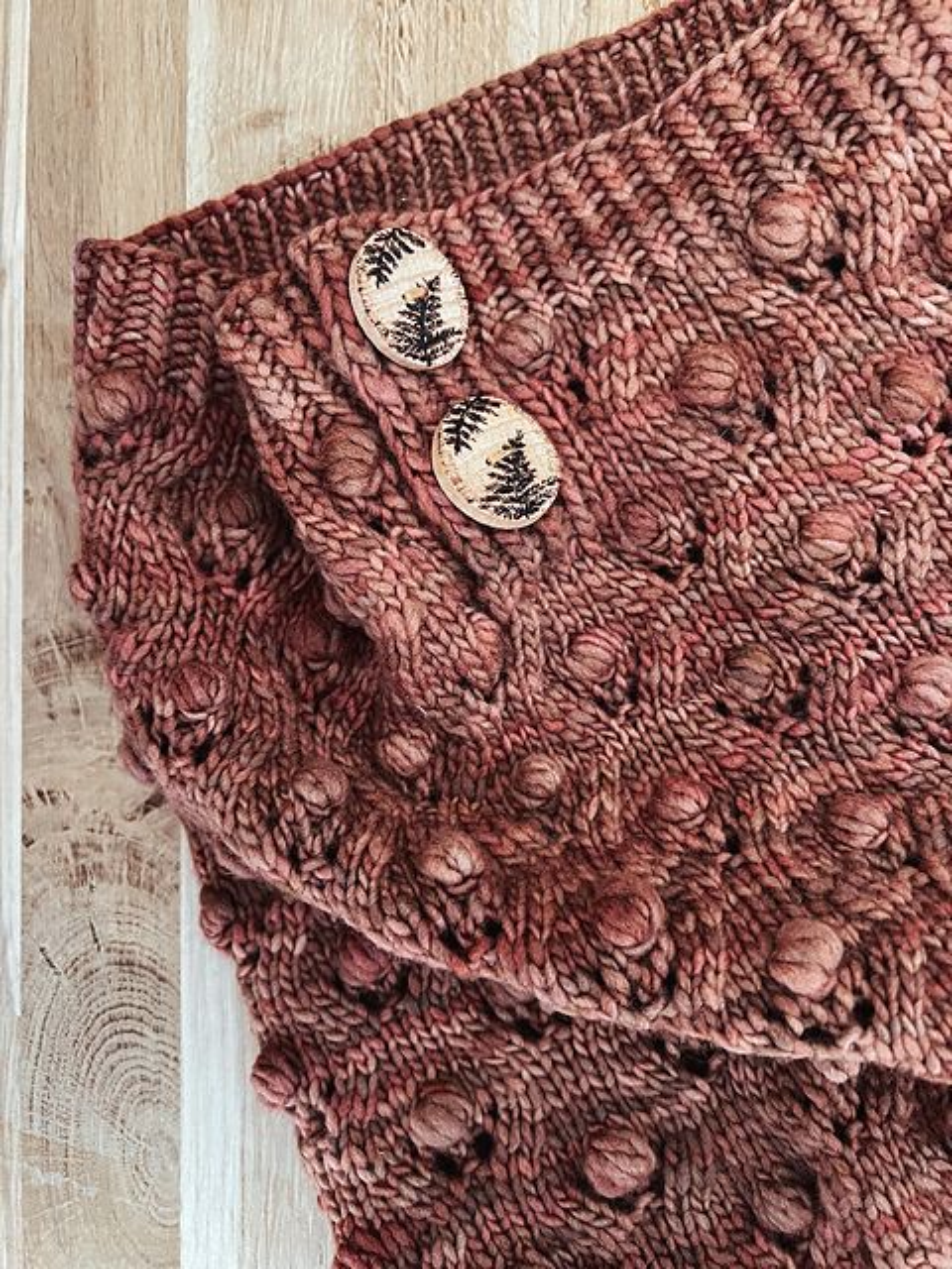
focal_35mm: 26
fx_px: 953
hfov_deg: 53.1
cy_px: 634
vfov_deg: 67.3
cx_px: 476
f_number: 1.5
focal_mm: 5.7
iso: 500
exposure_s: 1/45
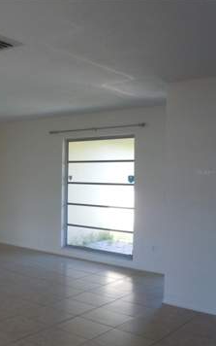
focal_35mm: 40
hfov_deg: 29.5
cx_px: -9
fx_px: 376
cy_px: 172
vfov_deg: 49.3
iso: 250
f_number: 3.7
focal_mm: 5
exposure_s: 1/60
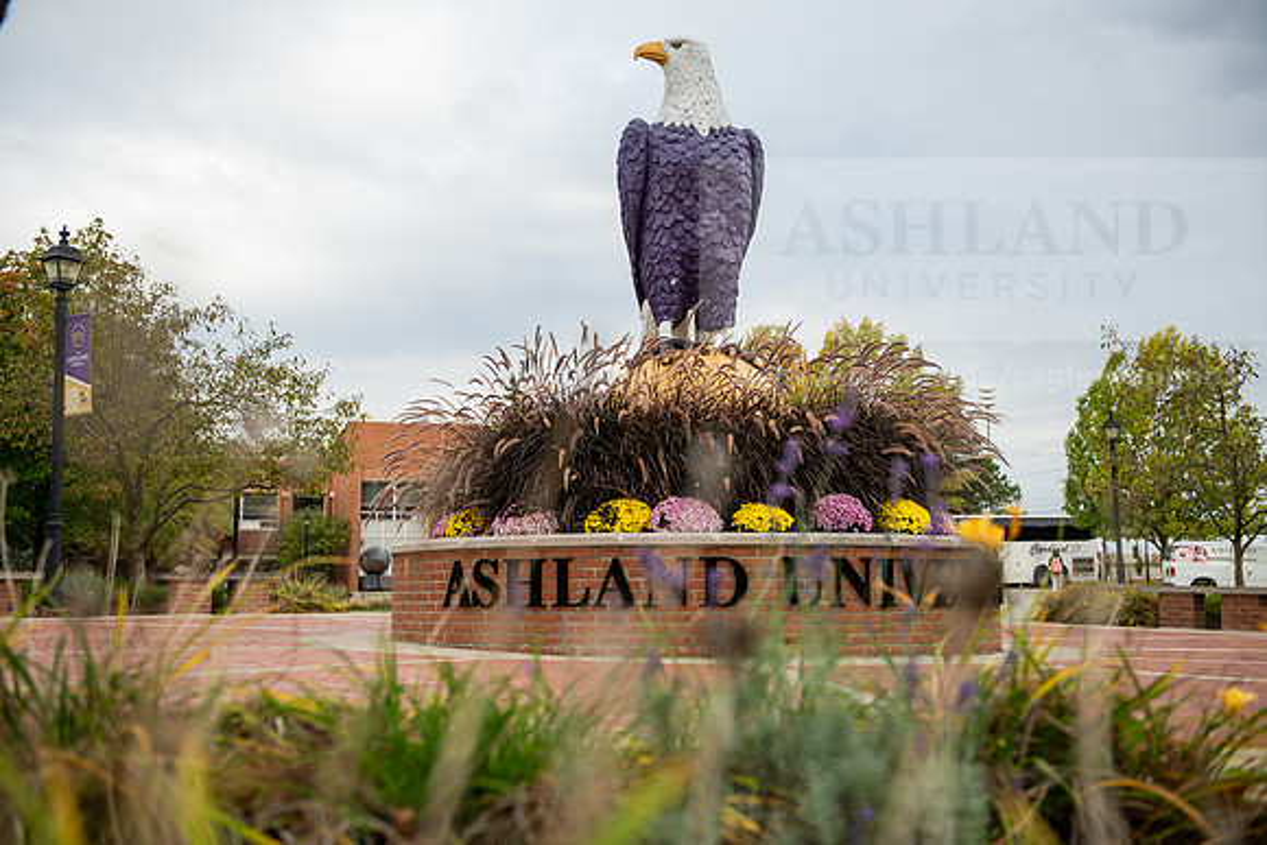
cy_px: 422
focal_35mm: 45
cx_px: 634
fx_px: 1584
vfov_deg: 29.9
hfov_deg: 43.6
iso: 160
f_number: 3.2
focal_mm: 45
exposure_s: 1/320
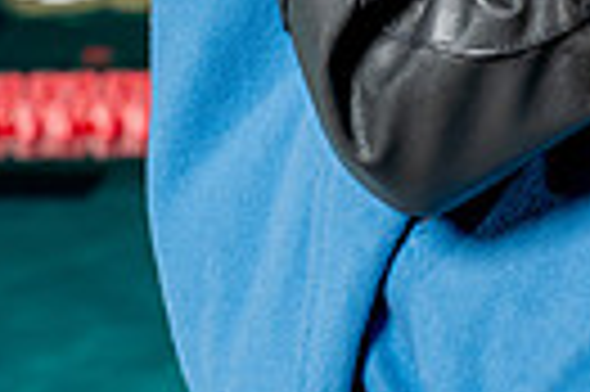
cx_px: 617
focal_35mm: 227
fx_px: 3716
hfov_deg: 9.0
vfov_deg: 5.8
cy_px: -541
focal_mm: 66
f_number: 6.3
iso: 400
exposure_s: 1/250
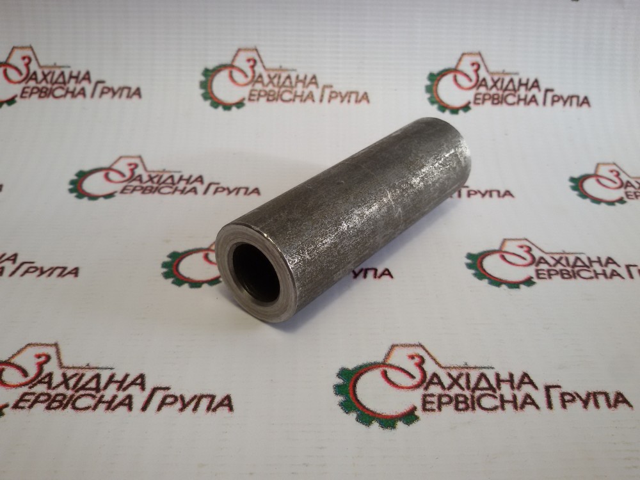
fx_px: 573
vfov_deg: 45.4
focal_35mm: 31
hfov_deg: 58.4
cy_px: 240
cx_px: 320
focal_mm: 2.93
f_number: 2.4
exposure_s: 1/101
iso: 40
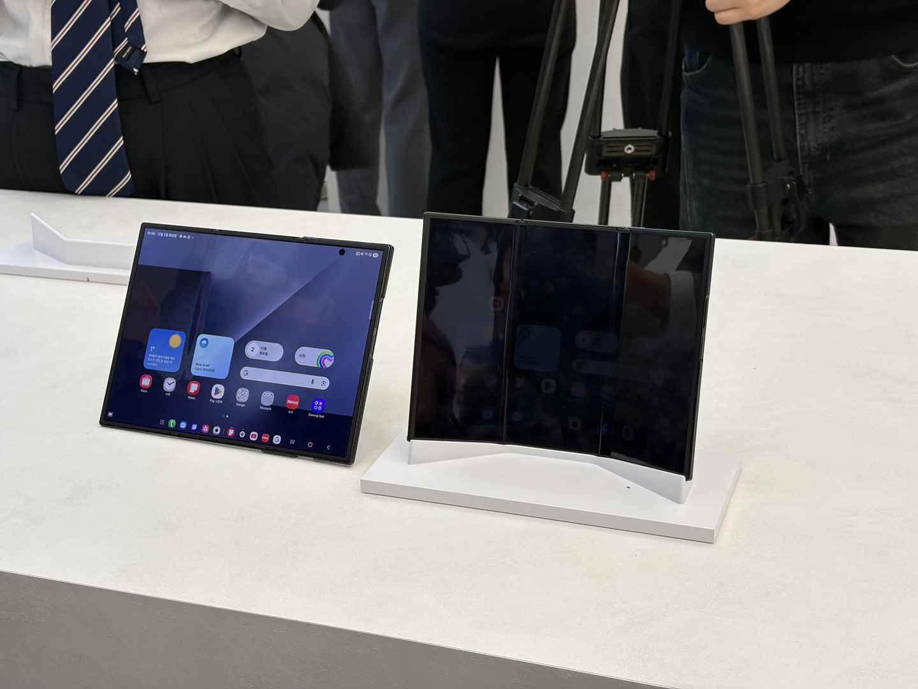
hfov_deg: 36.8
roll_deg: +3.2
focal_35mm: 52
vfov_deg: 28.0
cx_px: 459
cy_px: 344
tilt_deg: -23.3
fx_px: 1379
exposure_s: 1/260
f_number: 1.6
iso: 50
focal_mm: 5.96
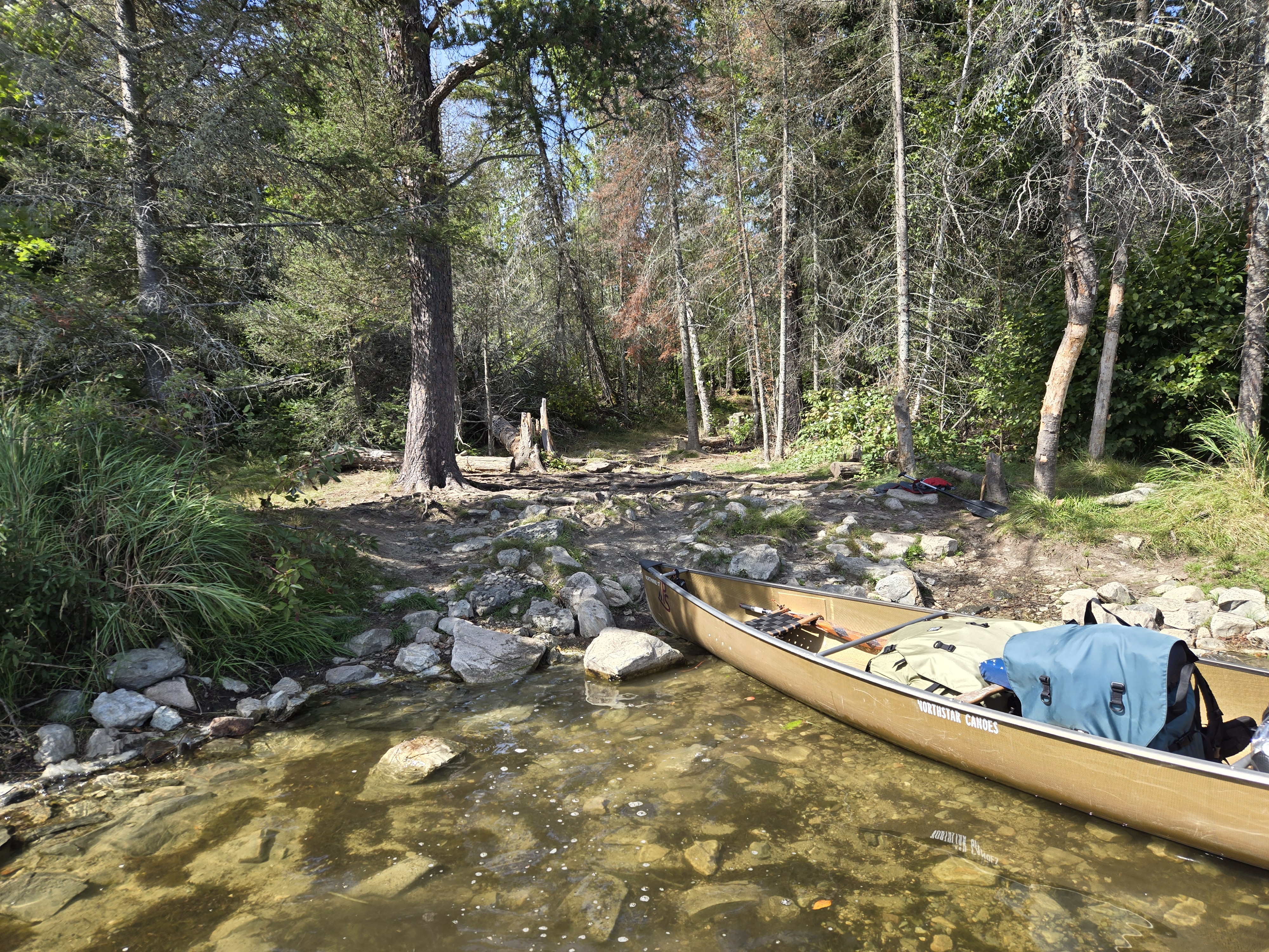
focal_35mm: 23
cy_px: 476
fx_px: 843
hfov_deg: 73.9
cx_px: 634
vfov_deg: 58.9
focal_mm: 5.4
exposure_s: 1/494
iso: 25
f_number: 1.8
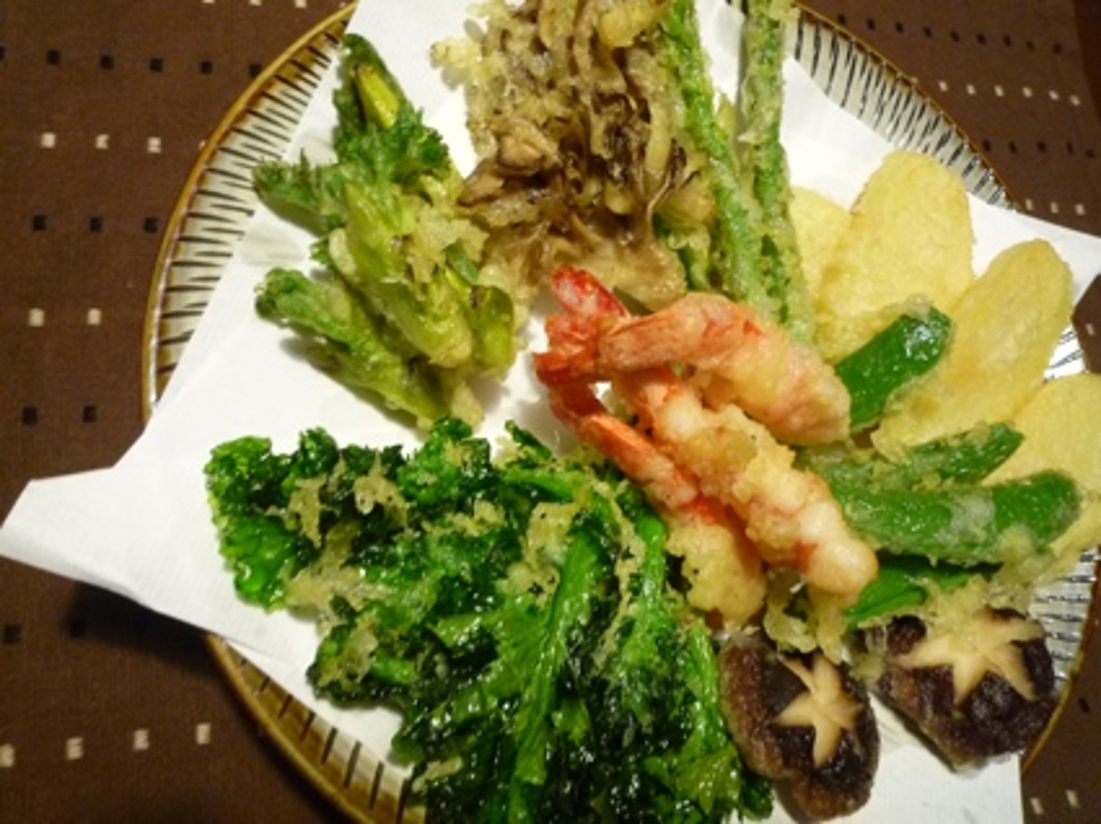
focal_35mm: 25
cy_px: 412
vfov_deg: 54.8
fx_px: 794
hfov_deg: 69.4
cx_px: 550
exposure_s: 1/8
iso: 400
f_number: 2.8
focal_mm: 4.4
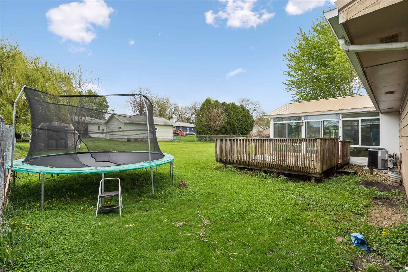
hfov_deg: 96.7
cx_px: 204
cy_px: 136
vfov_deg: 73.7
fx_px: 181
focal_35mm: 16
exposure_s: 1/200
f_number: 9
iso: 400
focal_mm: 16
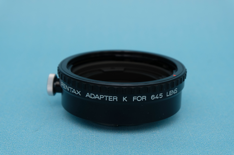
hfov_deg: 27.0
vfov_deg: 18.2
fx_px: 487
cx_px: 117
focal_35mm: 75
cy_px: 78
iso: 200
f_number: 8
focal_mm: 50
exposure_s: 1/125
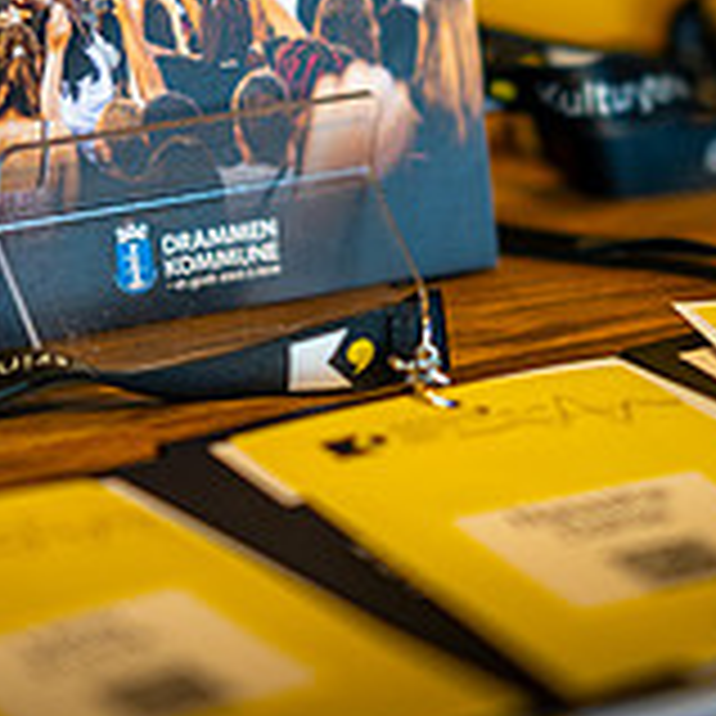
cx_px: 342
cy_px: 99
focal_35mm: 204
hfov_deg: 8.6
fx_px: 4774
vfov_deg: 8.6
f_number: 1.4
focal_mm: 85
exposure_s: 1/80
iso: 640
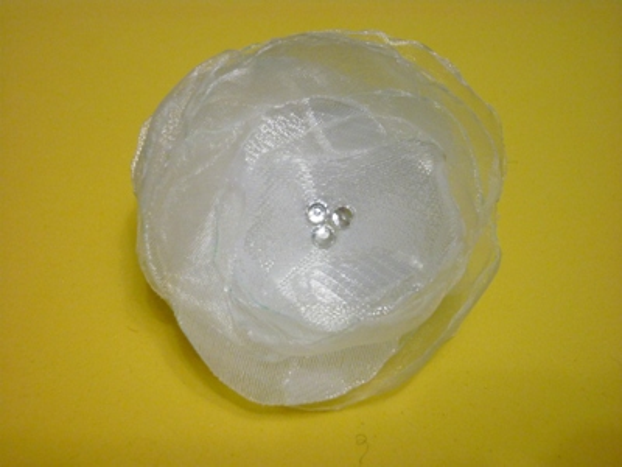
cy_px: 234
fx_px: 862
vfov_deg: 30.3
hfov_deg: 39.7
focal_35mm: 48
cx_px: 311
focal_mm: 8
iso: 400
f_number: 3.2
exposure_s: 1/15
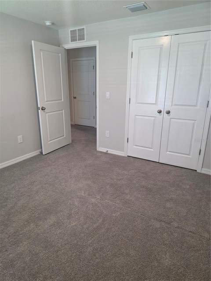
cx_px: 106
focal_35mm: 23
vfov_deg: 73.9
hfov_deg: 58.9
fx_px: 187
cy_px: 140
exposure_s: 1/120
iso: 400
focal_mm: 6.3
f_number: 1.7
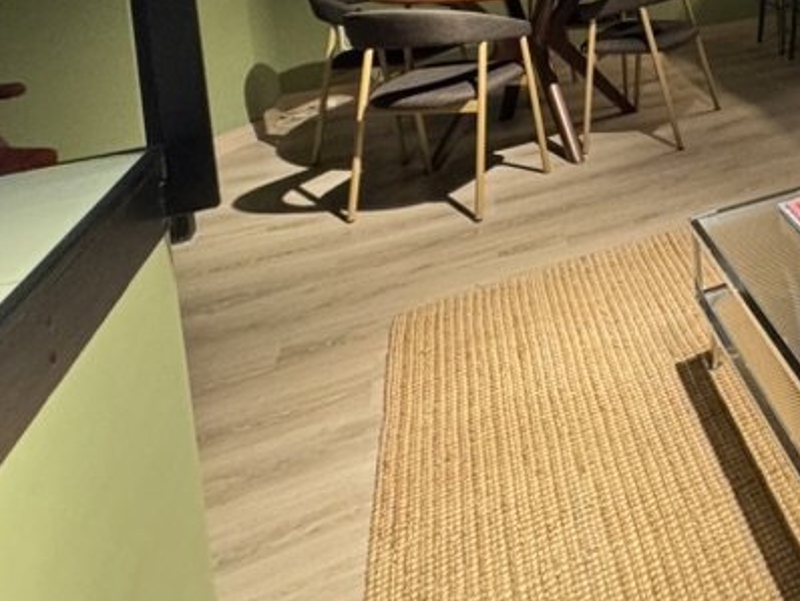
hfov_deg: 39.8
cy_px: -119
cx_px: 917
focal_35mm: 36
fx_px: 832
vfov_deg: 32.7
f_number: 2.2
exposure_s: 1/50
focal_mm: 2.22
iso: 400
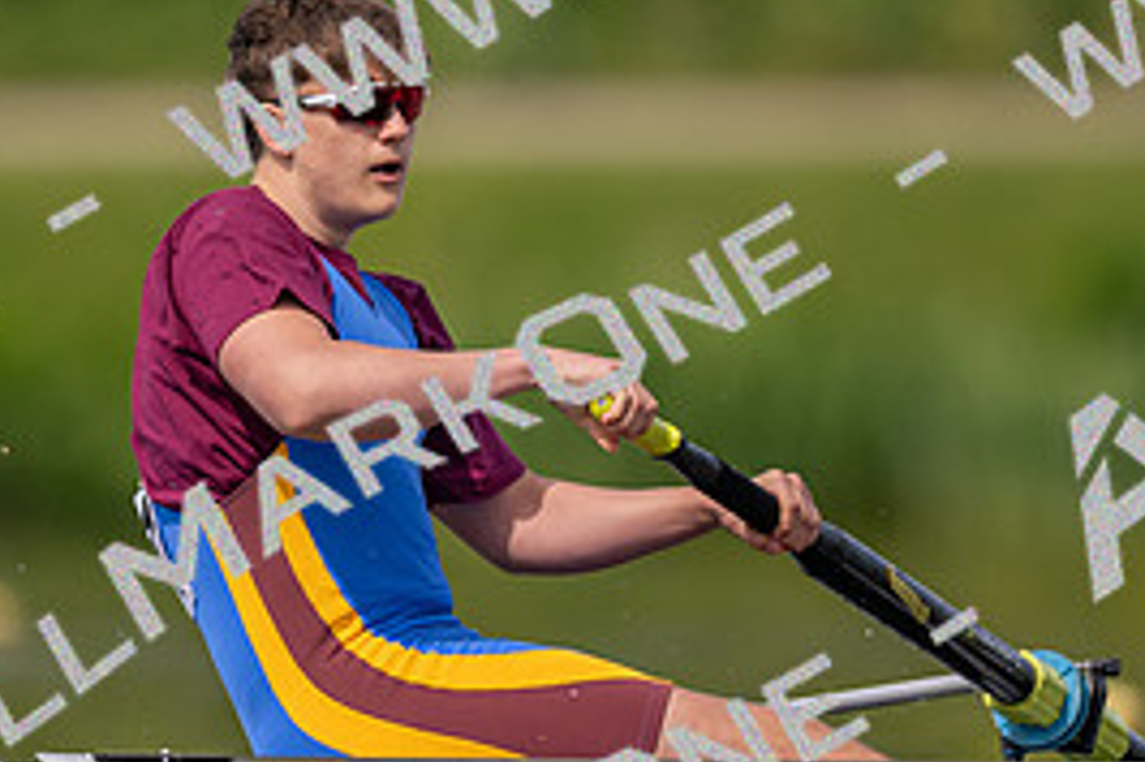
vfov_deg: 1.0
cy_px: 192
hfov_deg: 1.6
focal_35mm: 1309
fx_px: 41606
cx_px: 702
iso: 320
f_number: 4
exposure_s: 1/2500
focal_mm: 600
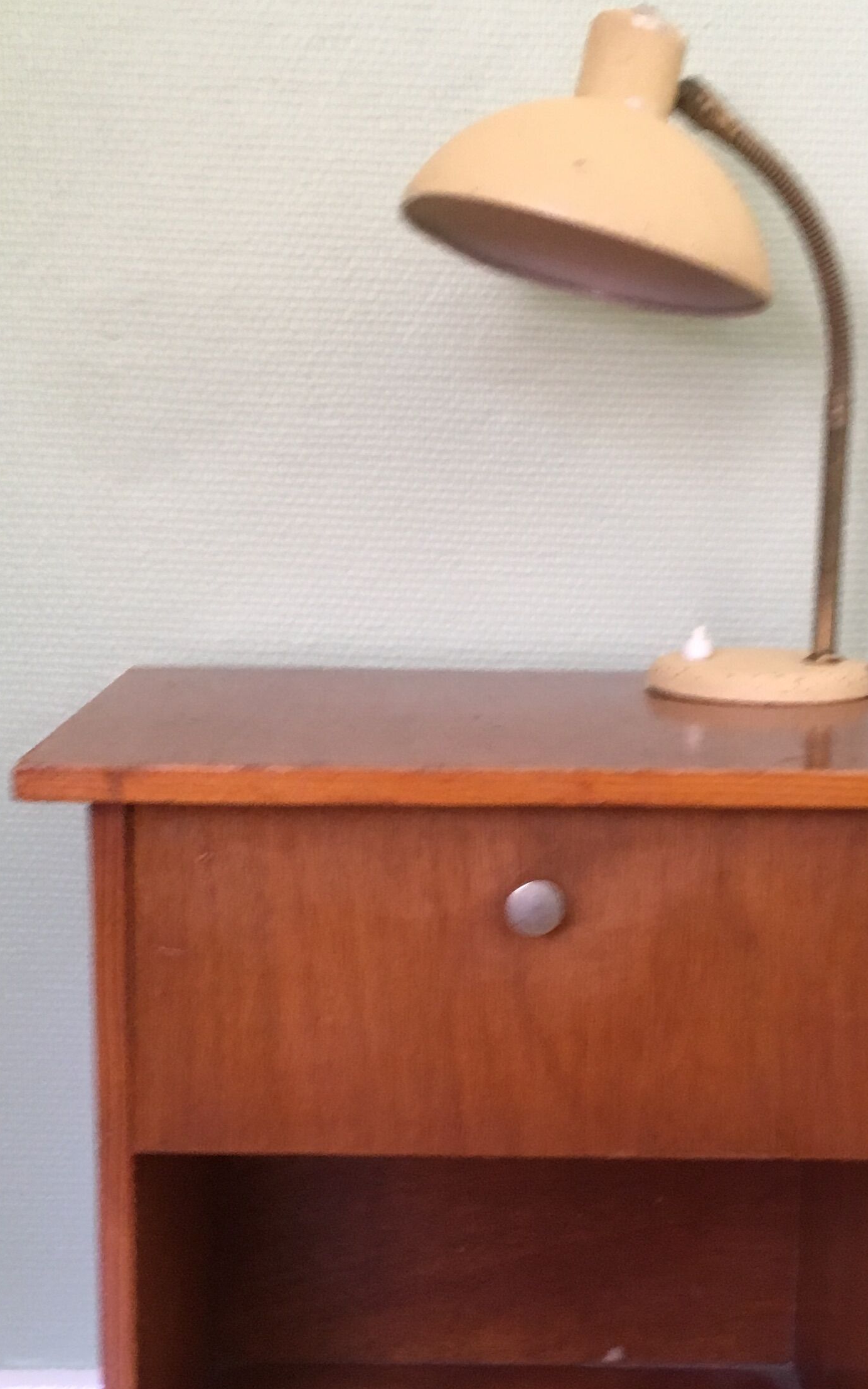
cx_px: 499
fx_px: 2120
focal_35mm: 56
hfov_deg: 23.1
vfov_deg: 35.9
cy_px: 933
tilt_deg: -16.3
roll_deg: -2.8
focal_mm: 4.15
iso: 160
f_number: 2.2
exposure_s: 1/33
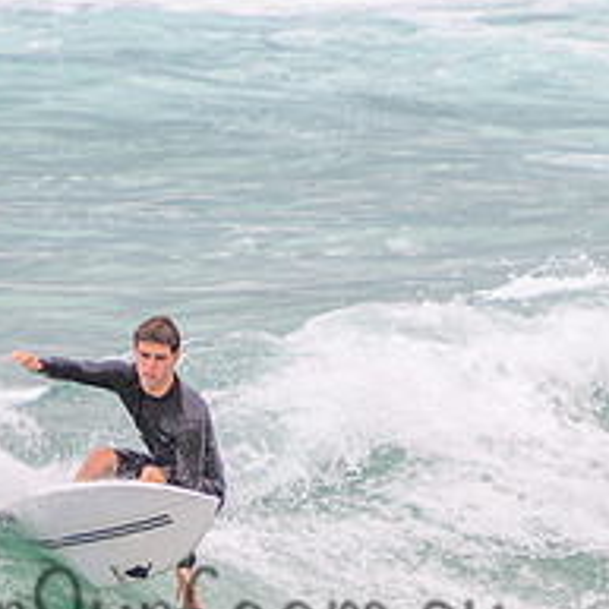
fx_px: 28005
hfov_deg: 1.2
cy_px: 544
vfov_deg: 1.2
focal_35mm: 1407
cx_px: 142
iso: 200
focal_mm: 400
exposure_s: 1/2000
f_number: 5.6
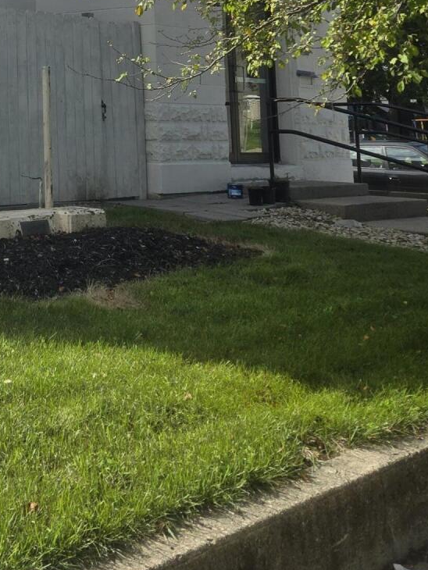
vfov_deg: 28.0
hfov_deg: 21.0
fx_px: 1038
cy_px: -54
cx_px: -138
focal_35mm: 63
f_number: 1.8
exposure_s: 1/2890
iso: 25
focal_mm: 5.4
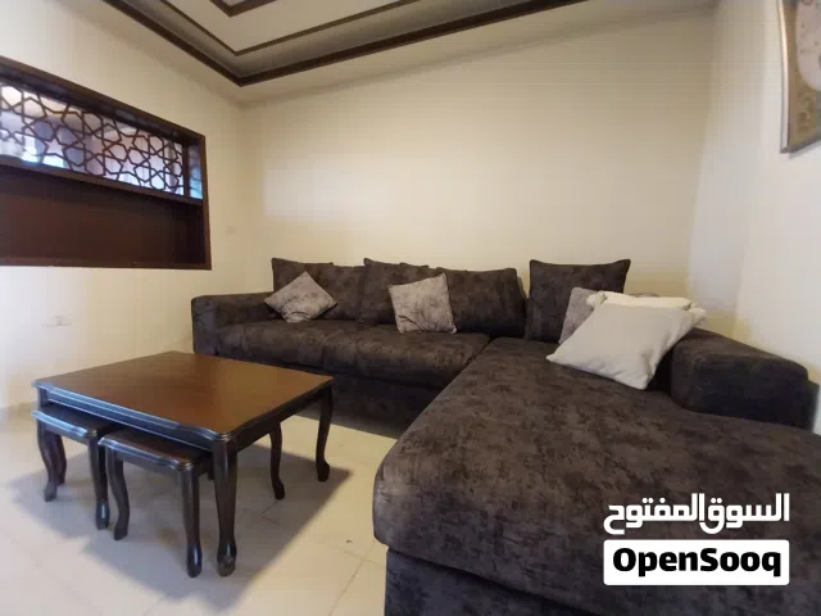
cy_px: 308
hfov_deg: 106.2
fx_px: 308
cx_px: 410
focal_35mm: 13
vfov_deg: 89.9
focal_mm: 1.3
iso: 250
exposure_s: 1/33
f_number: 2.2
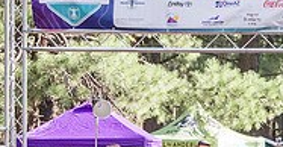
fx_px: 1717
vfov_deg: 4.9
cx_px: 188
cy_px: 197
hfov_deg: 9.4
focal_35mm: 233
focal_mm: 70
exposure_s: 1/1600
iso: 500
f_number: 3.2
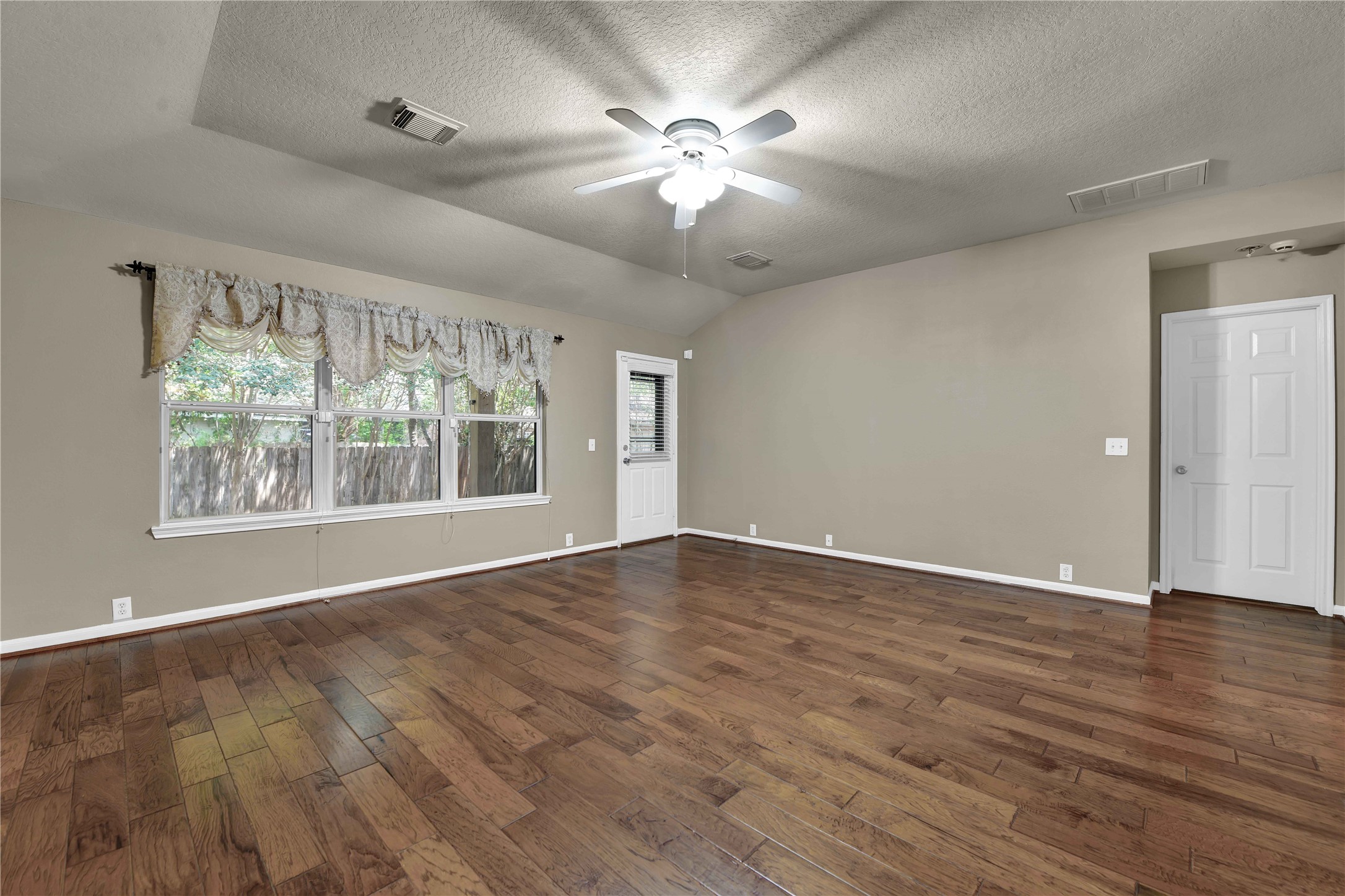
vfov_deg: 81.2
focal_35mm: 14
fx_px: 523
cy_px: 448
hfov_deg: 104.3
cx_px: 672
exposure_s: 1
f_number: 8
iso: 100
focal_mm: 14
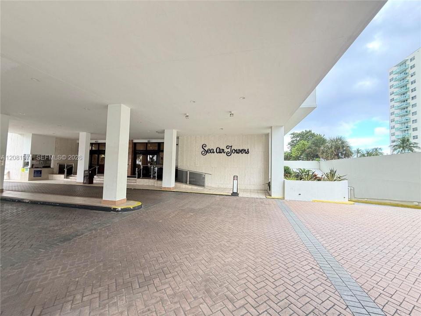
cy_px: 158
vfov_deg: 85.7
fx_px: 170
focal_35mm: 14
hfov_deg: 102.1
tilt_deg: +3.9
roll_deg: -0.3
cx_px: 210
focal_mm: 2.22
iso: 50
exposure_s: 1/99
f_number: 2.2
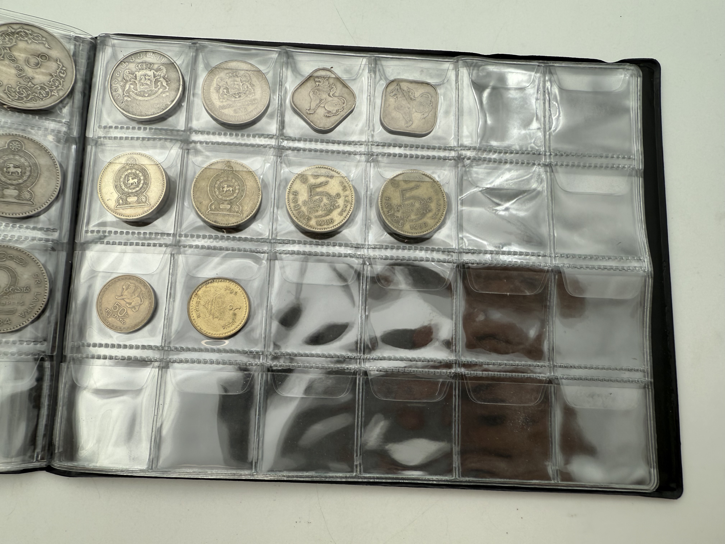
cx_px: 362
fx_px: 503
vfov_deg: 56.8
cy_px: 272
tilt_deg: -79.8
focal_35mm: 24
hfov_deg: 71.6
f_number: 2.2
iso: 40
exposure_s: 1/249
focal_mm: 2.22
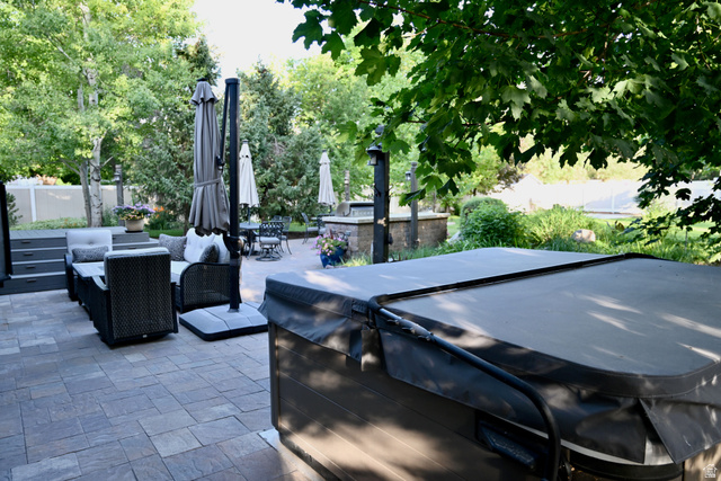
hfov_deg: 73.7
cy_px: 240
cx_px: 360
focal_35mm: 24
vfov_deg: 53.2
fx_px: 481
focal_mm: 24
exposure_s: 1/160
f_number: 4
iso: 400
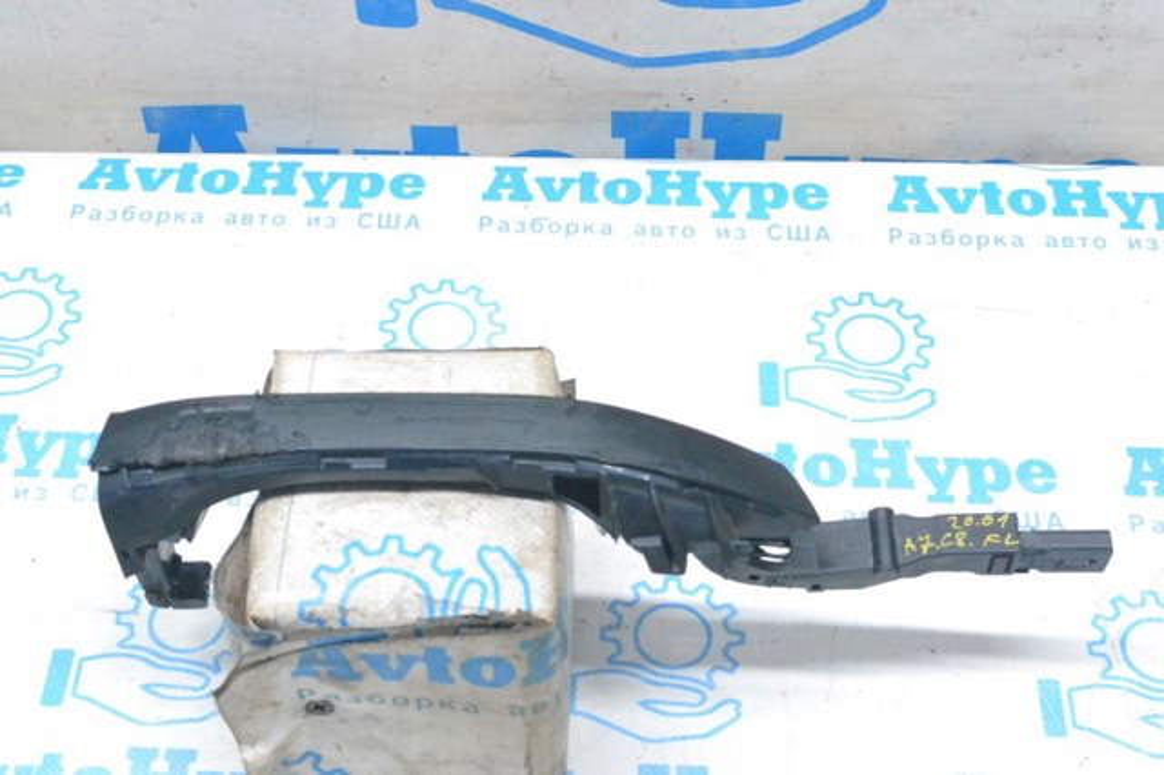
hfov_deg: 35.1
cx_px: 582
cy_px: 388
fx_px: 1842
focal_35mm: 57
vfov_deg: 23.8
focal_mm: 38
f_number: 10
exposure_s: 1/125
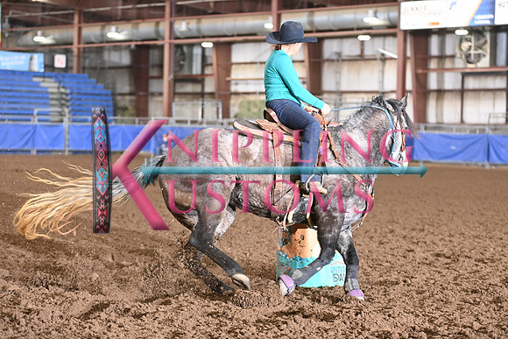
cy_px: 170
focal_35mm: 95
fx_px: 1341
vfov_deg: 14.4
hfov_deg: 21.5
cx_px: 254
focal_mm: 95
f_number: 3.2
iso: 1600
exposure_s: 1/250
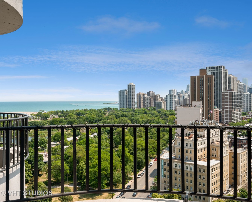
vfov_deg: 43.9
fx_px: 250
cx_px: 137
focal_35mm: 34
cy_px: 101
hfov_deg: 53.3
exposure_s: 1/125
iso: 100
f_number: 13
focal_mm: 29.5
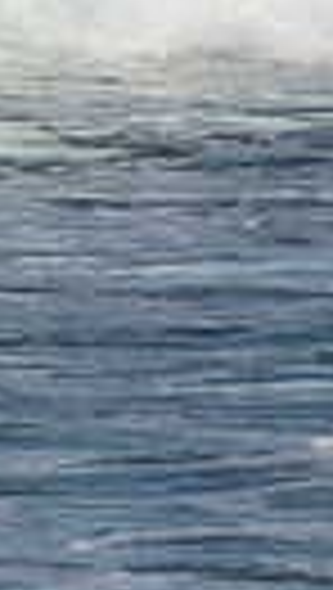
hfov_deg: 0.4
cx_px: -724
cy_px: -43
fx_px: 43468
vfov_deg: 0.8
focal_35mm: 2778
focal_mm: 400
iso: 220
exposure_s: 1/1600
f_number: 5.6
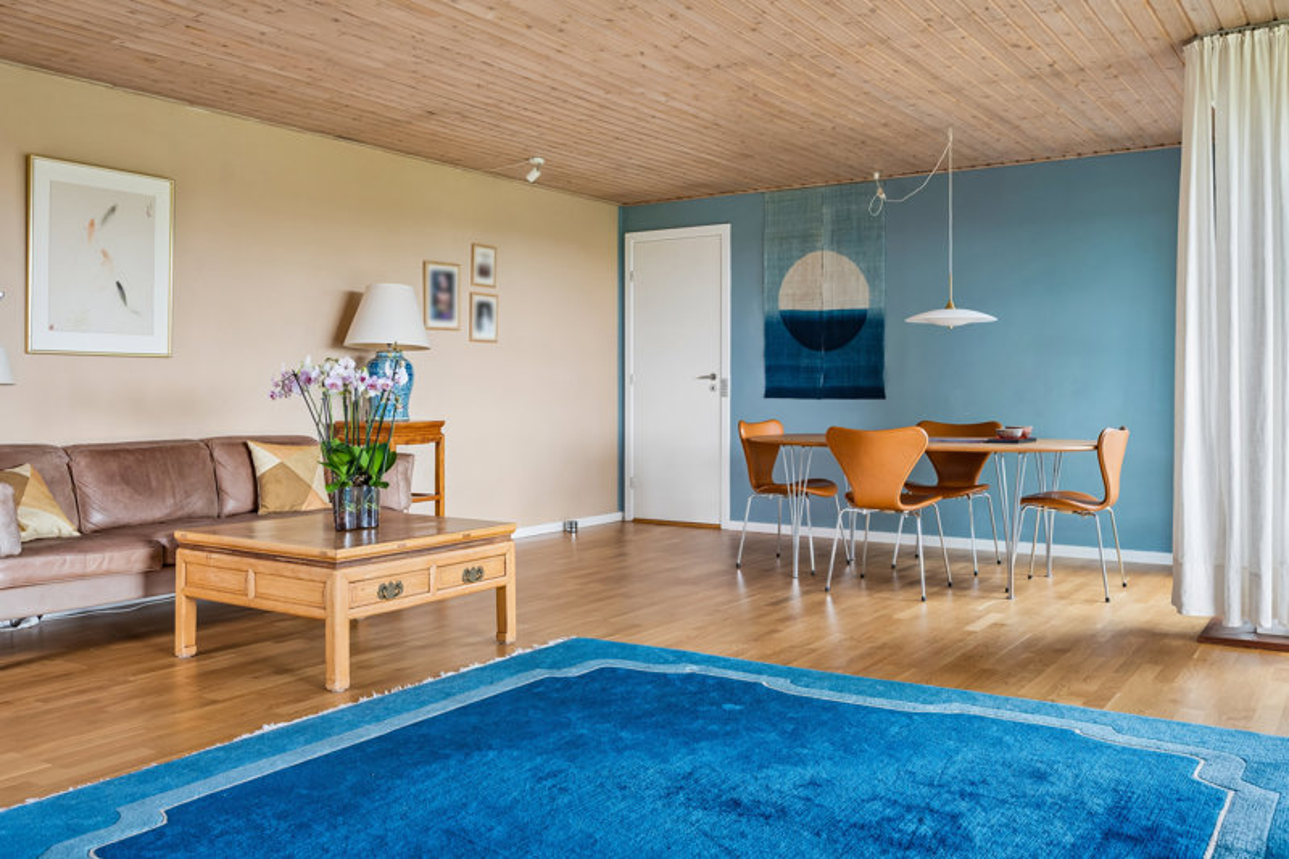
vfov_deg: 43.6
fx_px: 1074
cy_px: 430
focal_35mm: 30
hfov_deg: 61.9
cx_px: 644
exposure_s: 1/80
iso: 400
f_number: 6.3
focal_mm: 30
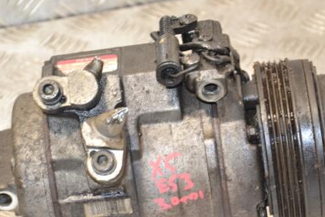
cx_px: 166
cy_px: 150
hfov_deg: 12.8
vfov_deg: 8.5
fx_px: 1451
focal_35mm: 161
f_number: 5.3
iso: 800
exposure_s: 1/60
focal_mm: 75
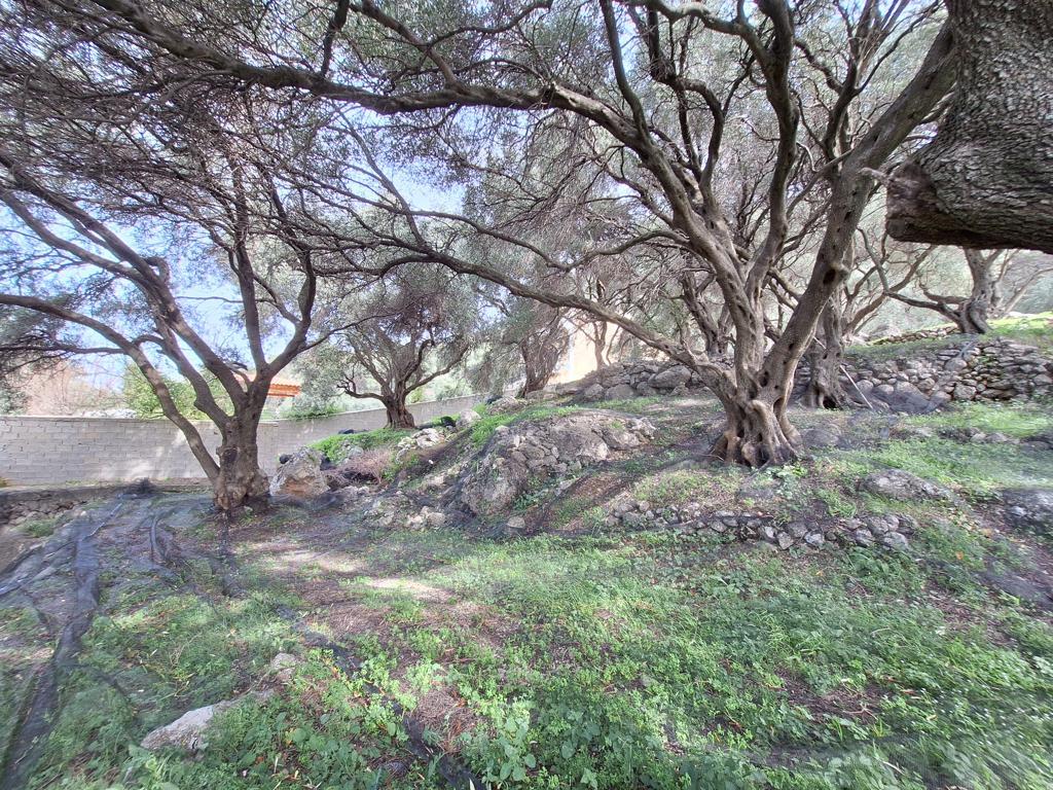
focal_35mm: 13
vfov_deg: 89.9
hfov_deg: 106.2
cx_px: 526
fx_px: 395
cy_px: 395
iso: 40
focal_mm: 1.74
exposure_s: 1/104
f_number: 2.2
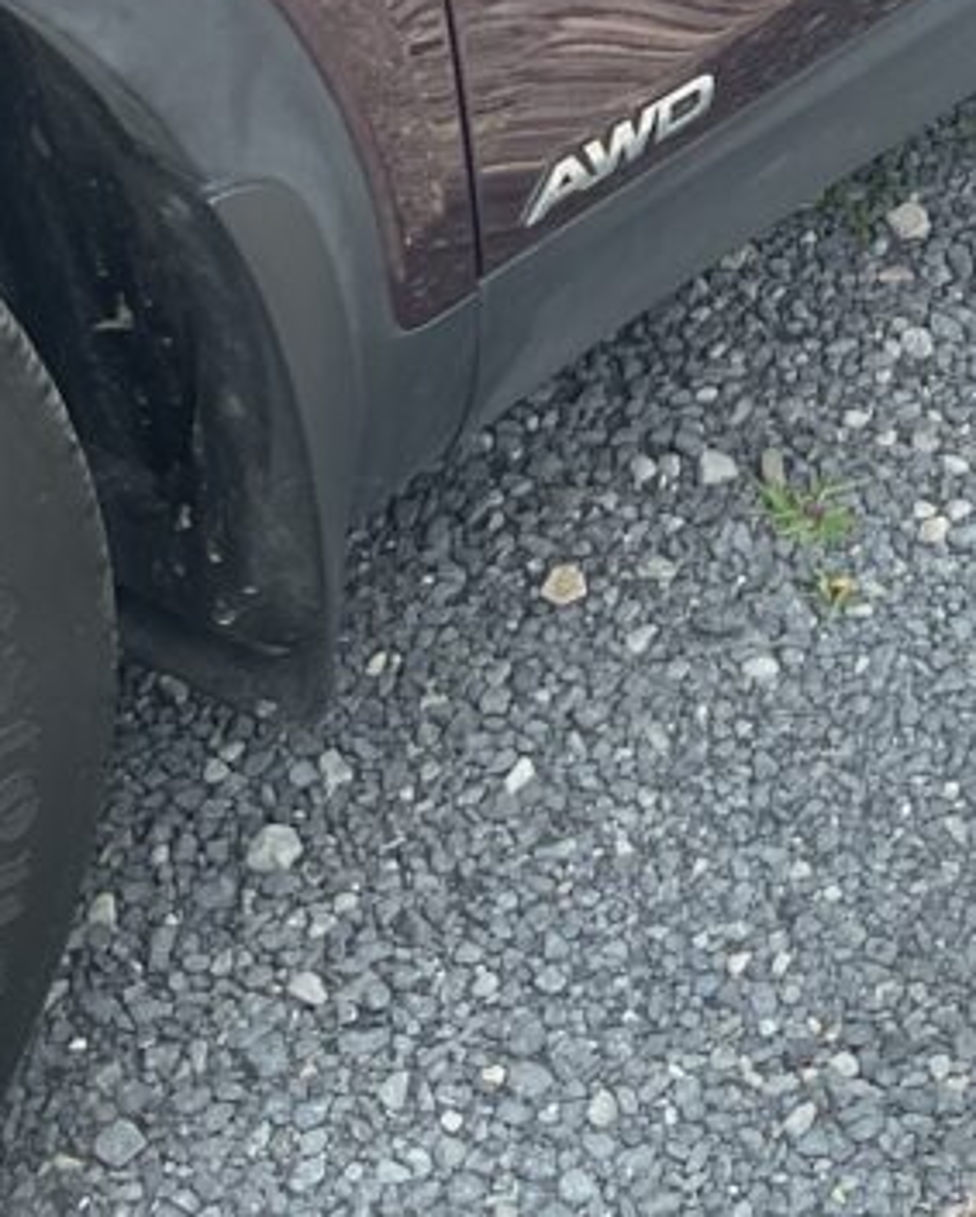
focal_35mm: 82
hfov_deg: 17.9
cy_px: -379
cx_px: 1145
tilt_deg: -24.8
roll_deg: -0.6
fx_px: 2957
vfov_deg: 21.1
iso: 16
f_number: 1.8
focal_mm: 3
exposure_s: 1/545
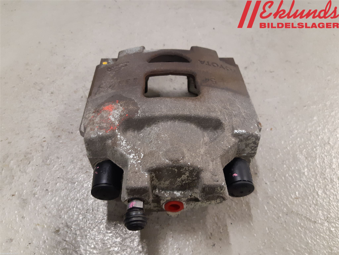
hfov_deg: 67.3
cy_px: 128
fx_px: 255
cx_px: 170
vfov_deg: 53.1
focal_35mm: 26
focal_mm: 3.93
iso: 160
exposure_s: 1/50
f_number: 1.7
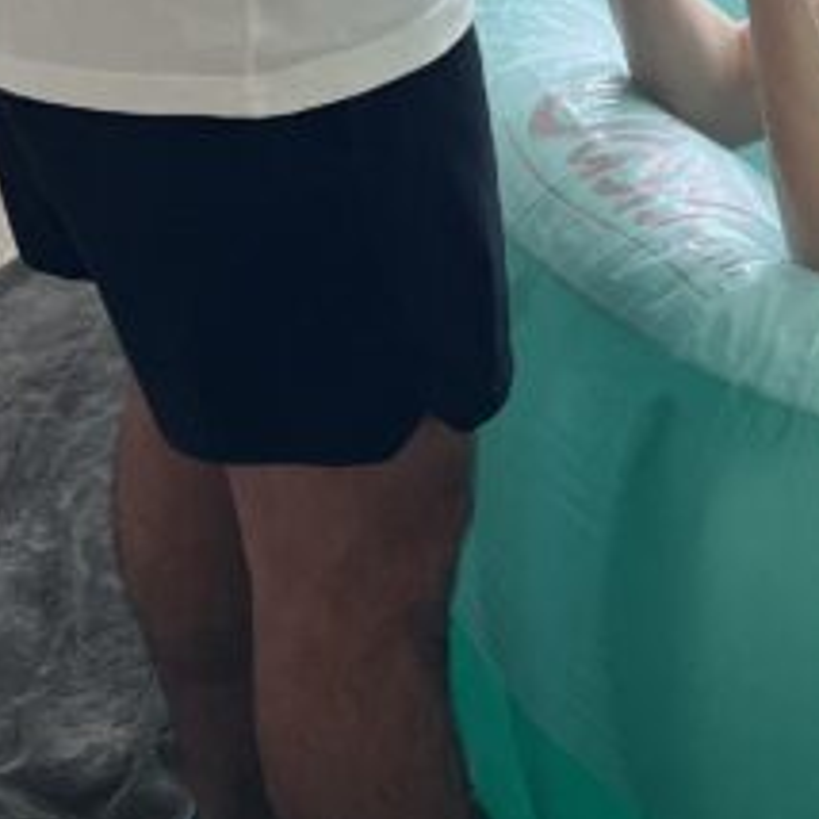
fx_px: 2944
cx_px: 873
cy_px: -11
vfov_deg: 15.5
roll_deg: -0.6
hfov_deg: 15.5
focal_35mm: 110
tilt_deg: -21.1
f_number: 1.5
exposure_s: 1/60
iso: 80
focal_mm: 5.7
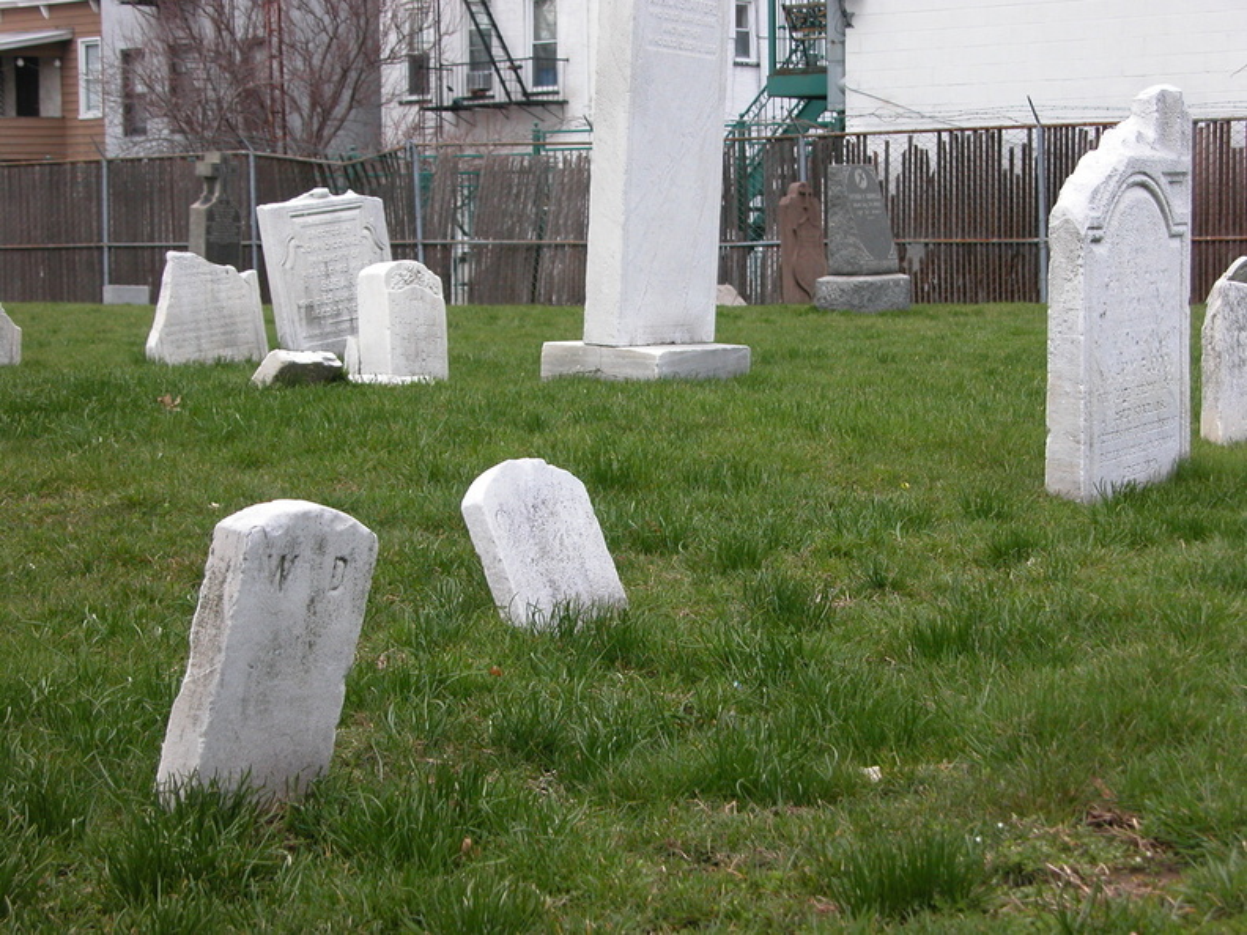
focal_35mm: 74
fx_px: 2666
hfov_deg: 26.3
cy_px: 468
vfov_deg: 19.9
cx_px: 624
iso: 100
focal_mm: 18.8
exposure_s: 1/242
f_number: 3.8
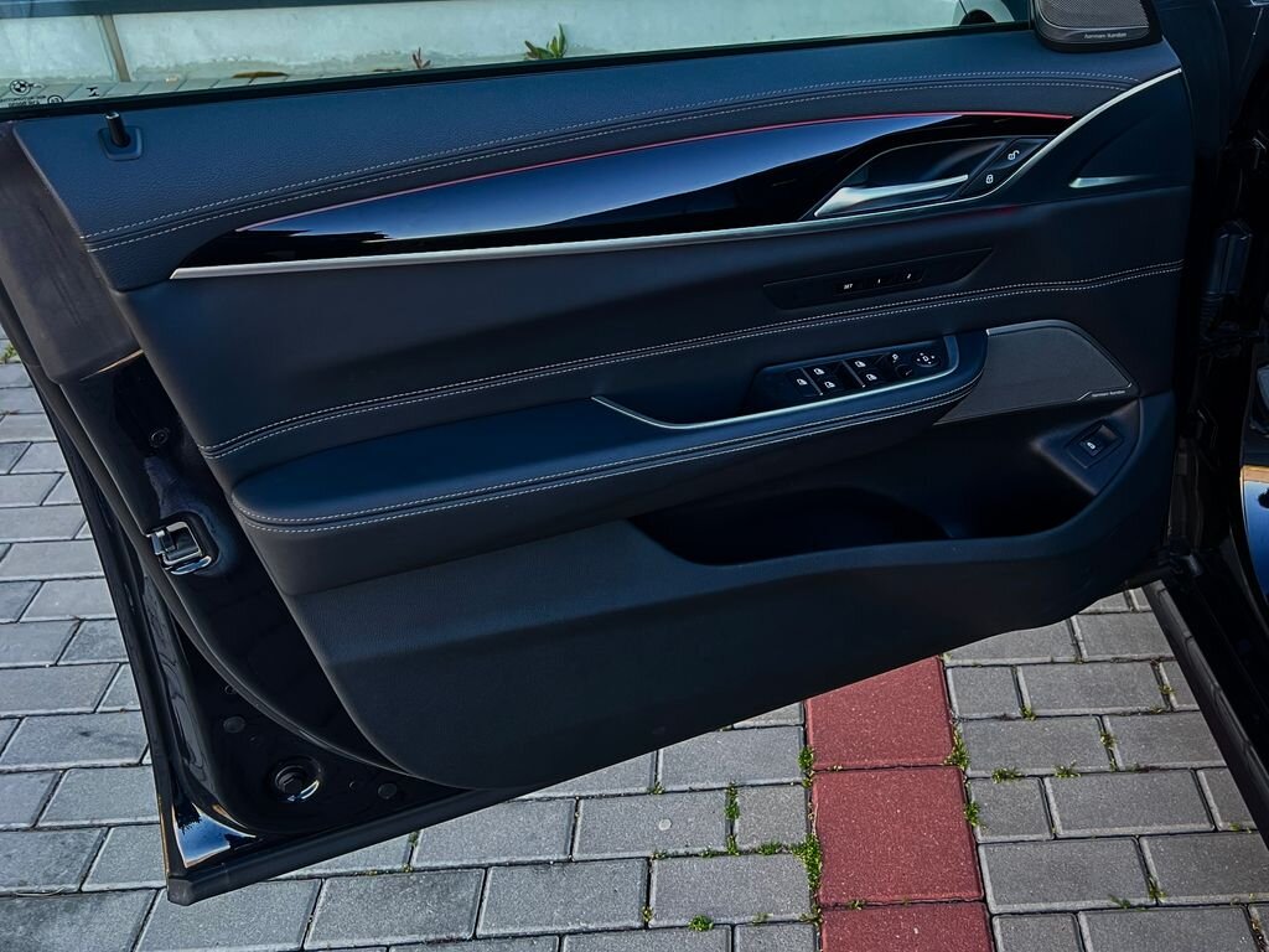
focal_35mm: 26
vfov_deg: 53.1
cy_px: 476
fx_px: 953
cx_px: 634
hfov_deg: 67.3
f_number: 1.5
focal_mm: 5.7
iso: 160
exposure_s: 1/60
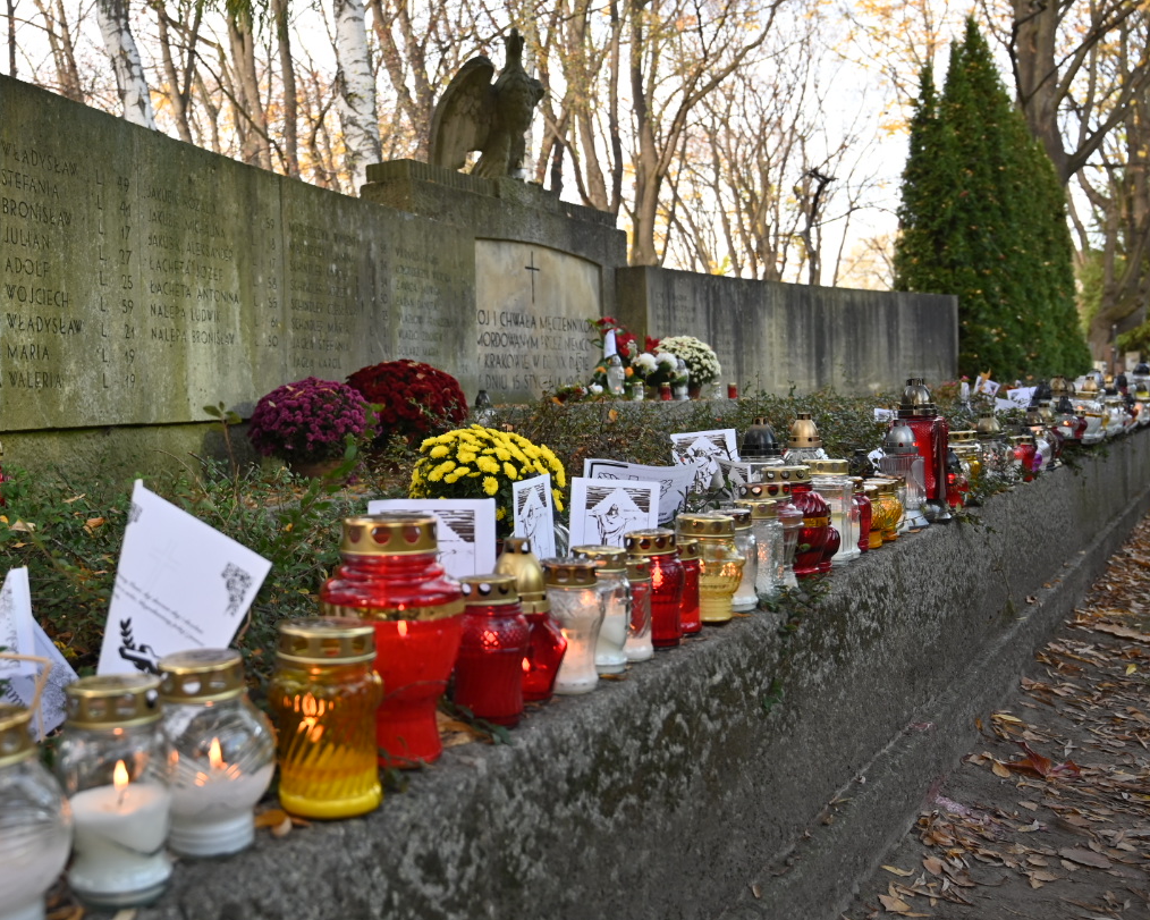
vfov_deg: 41.1
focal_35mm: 36
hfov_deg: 48.7
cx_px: 318
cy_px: 423
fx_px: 1225
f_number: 4
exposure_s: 1/250
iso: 280
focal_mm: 24
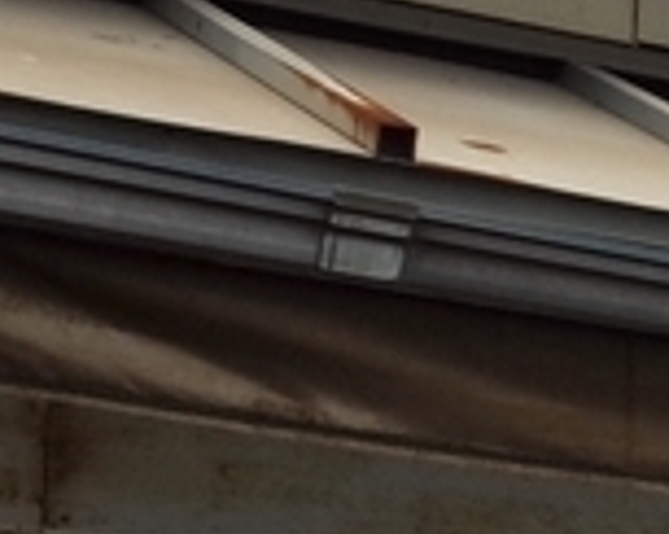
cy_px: 934
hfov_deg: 7.6
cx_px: 2344
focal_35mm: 206
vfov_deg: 7.3
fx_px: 4074
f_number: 8
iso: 200
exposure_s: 1/350
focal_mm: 18.3
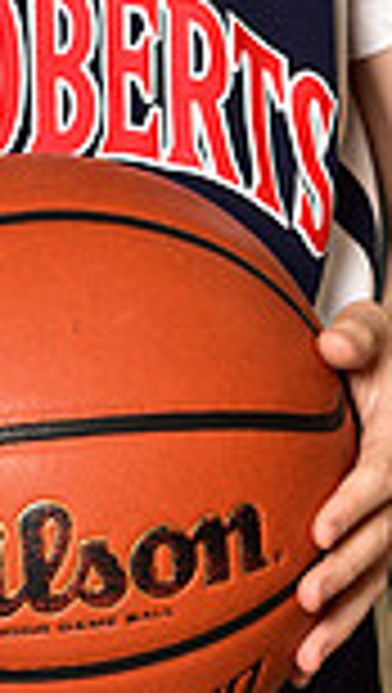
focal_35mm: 513
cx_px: 79
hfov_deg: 2.4
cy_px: -171
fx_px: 9449
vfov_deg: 4.2
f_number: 4.5
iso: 320
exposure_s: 1/200
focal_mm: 130
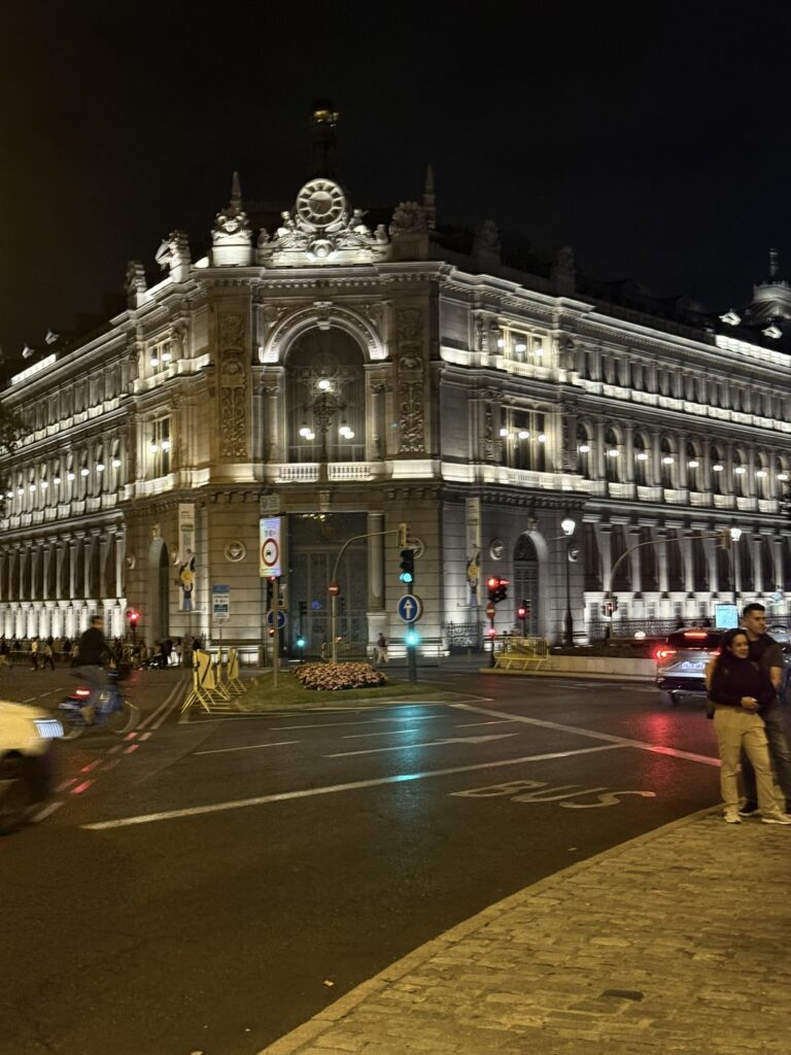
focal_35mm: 48
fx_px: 1462
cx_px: 396
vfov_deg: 39.7
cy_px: 528
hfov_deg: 30.3
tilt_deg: +2.0
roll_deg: -0.1
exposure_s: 1/33
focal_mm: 6.76
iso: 400
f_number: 1.78
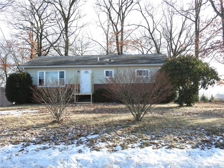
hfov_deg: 42.1
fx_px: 291
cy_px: 84
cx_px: 112
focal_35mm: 45
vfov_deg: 32.2
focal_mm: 8.1
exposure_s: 1/250
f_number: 4
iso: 100
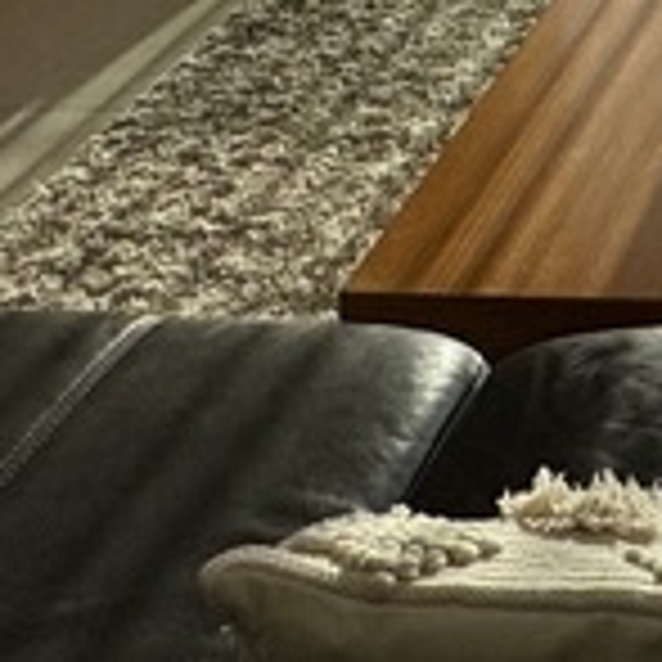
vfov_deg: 14.4
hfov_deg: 17.1
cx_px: 1144
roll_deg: -0.5
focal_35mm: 86
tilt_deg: -0.5
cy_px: -869
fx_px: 1861
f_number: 2.2
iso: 40
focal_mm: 2.22
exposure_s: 1/1976
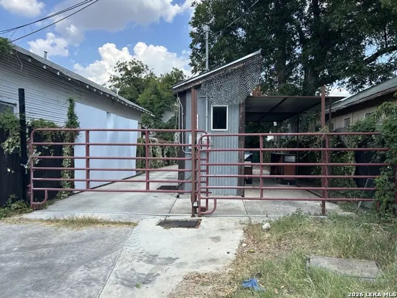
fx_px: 298
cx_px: 198
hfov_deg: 67.3
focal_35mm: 26
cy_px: 149
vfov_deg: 53.1
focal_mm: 5.7
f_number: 1.5
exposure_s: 1/1621
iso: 50
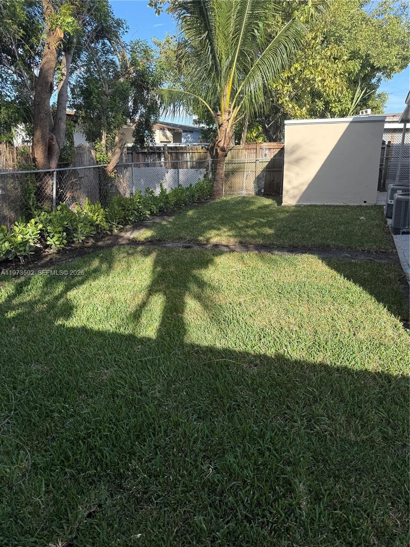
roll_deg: -0.3
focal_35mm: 24
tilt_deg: -17.7
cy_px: 274
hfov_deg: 56.8
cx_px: 205
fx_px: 379
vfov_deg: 71.6
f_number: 1.78
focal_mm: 6.76
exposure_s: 1/1192
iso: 80
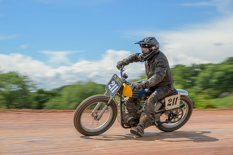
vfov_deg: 15.4
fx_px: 576
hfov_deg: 22.9
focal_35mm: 89
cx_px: 116
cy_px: 78
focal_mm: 89
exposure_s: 1/125
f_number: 8
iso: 64
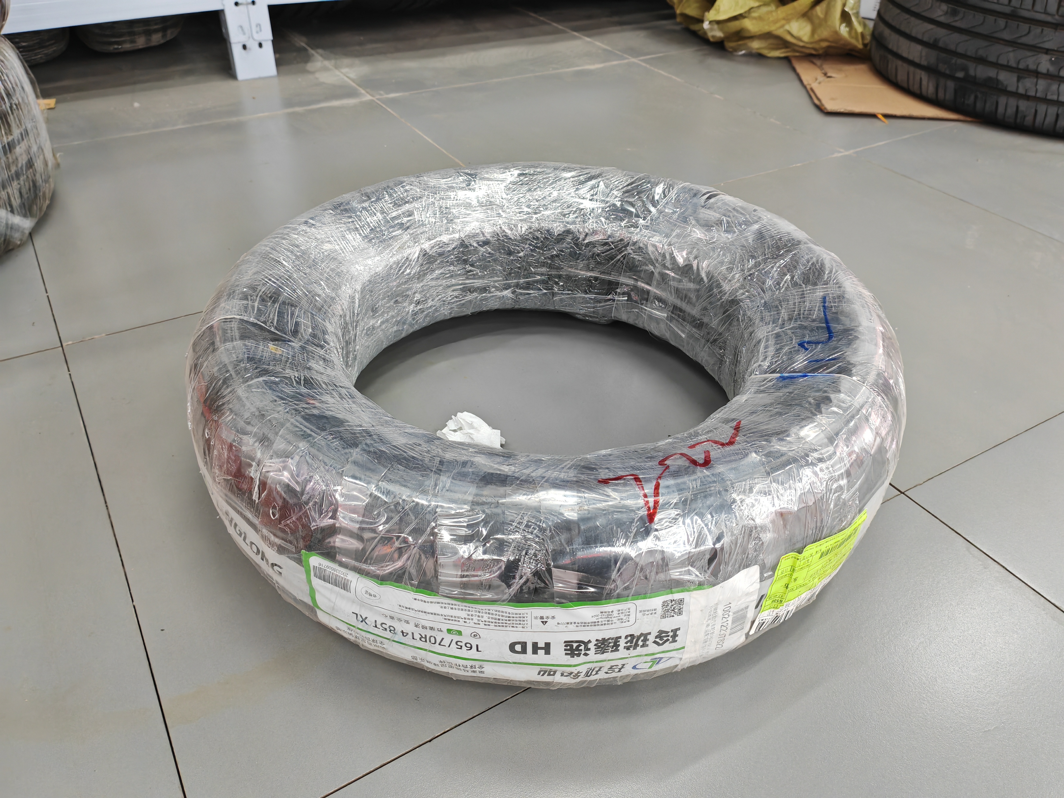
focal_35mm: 27
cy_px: 399
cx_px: 532
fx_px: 830
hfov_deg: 65.3
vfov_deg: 51.4
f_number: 1.9
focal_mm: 5.52
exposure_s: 1/100
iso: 500
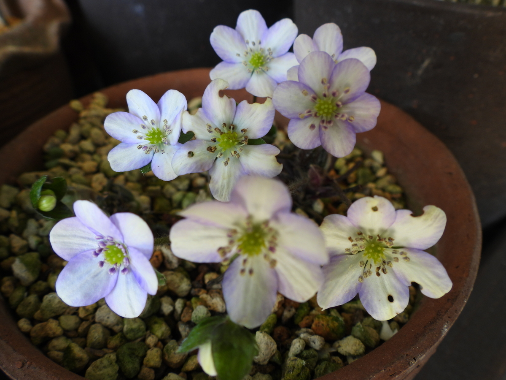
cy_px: 190
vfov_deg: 46.8
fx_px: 439
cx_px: 253
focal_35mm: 30
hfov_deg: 60.0
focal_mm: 5.4
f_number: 3.2
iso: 100
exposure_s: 1/60
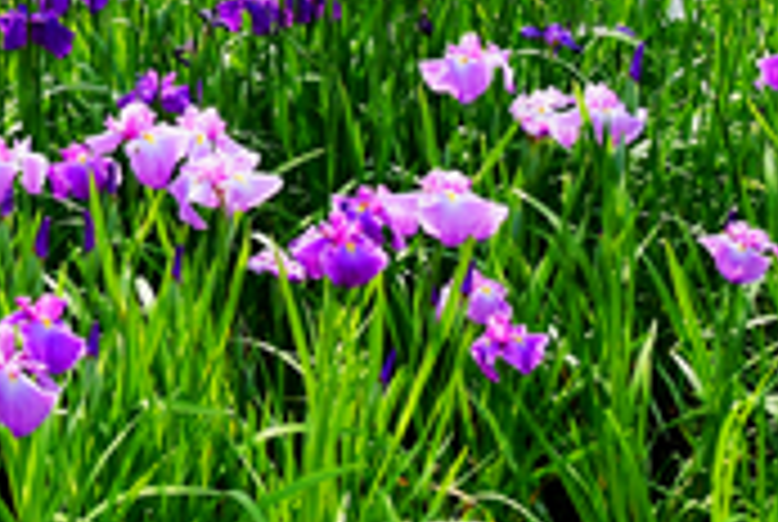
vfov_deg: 10.8
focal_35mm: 123
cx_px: -175
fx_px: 2663
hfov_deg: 15.9
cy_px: -272
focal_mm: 24
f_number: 9
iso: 400
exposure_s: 1/800
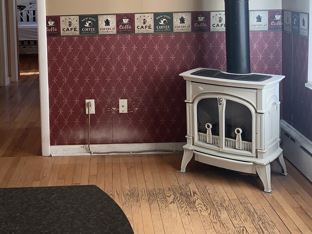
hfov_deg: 35.2
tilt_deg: -6.6
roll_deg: +1.2
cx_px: 105
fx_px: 487
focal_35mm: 54
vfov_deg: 26.1
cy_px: 22
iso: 25
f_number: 1.8
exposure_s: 1/52
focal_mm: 4.25
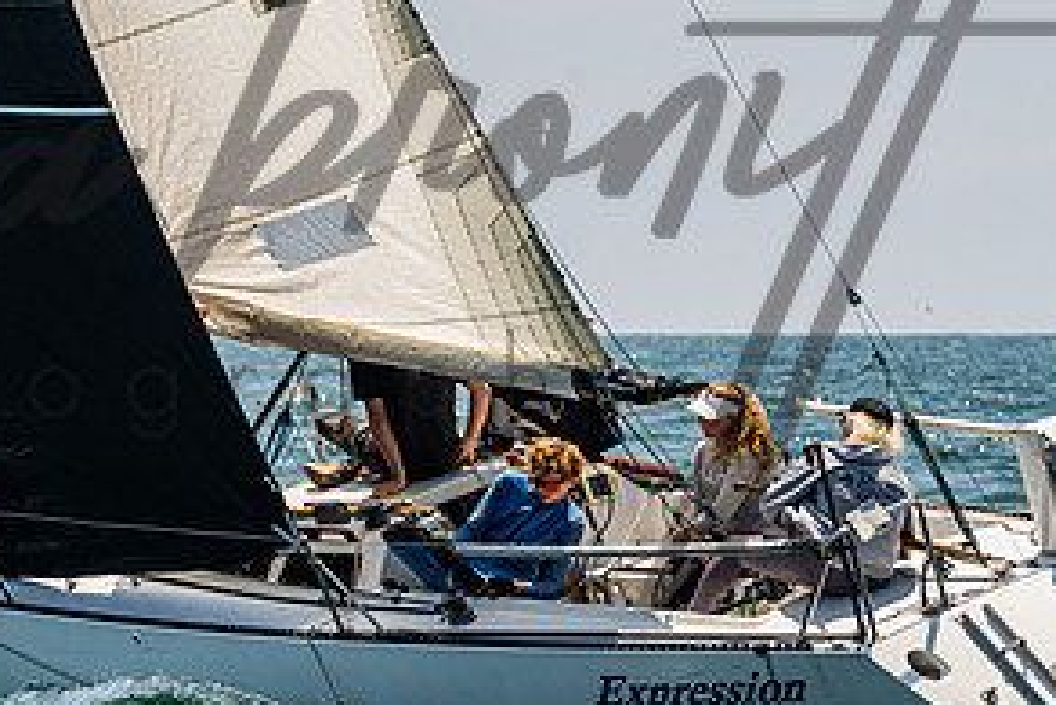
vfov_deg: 2.5
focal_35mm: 553
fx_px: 16229
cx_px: 477
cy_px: 114
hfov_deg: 3.7
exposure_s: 1/2500
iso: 500
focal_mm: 270
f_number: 8
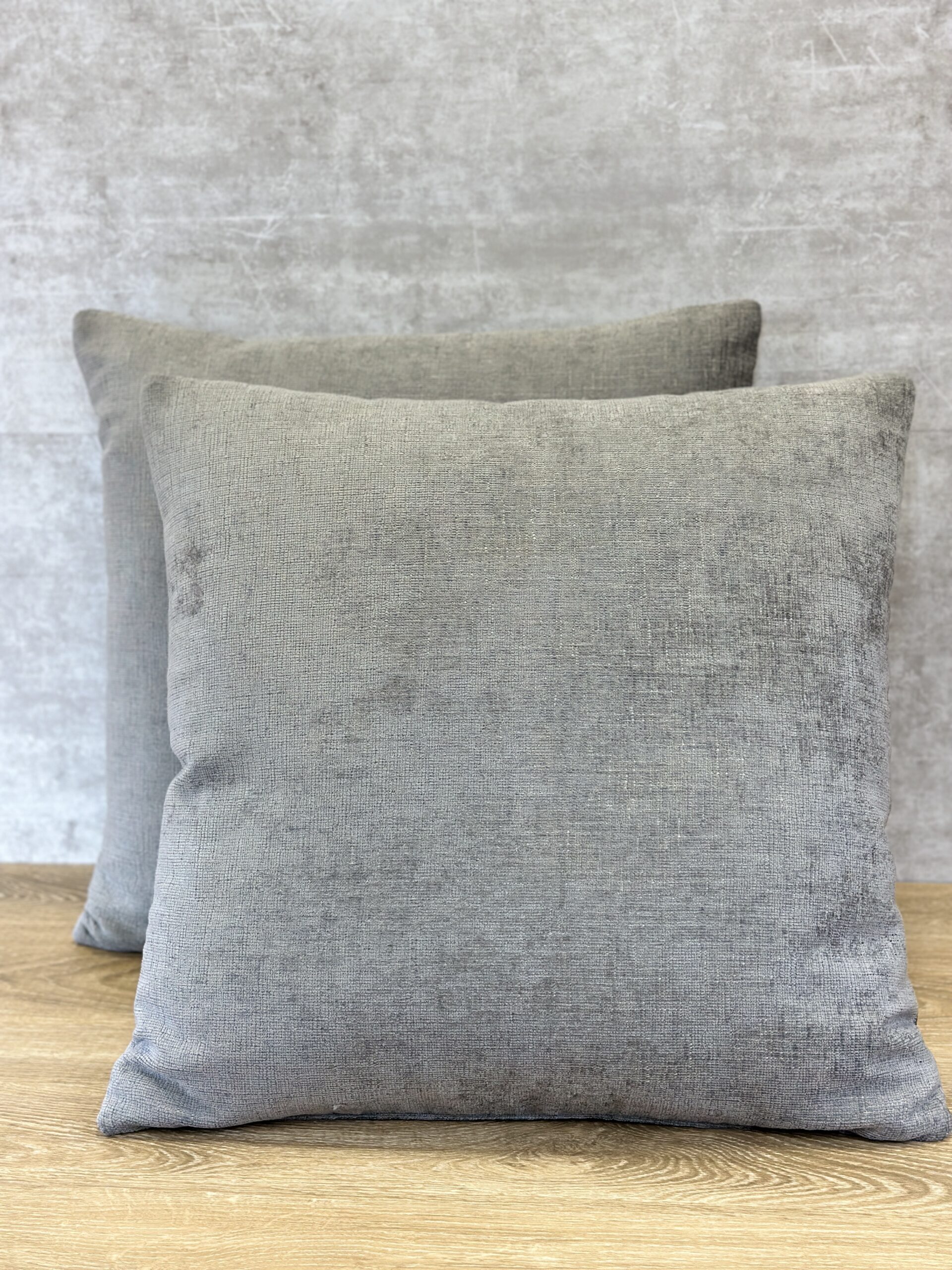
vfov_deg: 39.7
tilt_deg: -14.3
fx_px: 1760
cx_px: 476
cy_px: 635
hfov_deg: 30.3
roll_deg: +1.0
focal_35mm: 48
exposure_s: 1/120
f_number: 1.78
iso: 100
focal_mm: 6.86
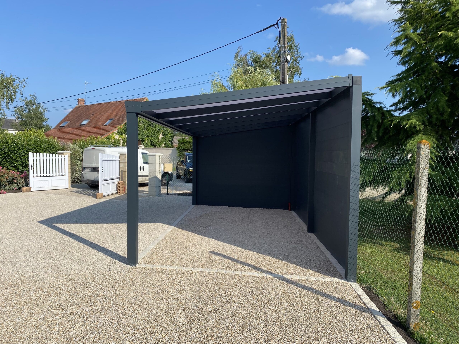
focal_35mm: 26
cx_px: 230
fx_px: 345
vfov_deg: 53.1
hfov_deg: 67.3
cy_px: 172
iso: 32
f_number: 1.8
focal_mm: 4.25
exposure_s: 1/2817
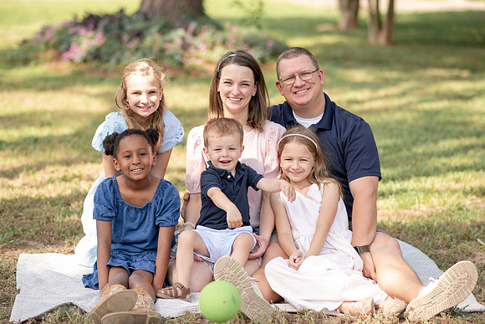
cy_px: 146
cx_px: 242
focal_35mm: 93
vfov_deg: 14.7
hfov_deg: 21.8
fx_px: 1257
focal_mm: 85
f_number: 2.2
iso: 320
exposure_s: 1/2500
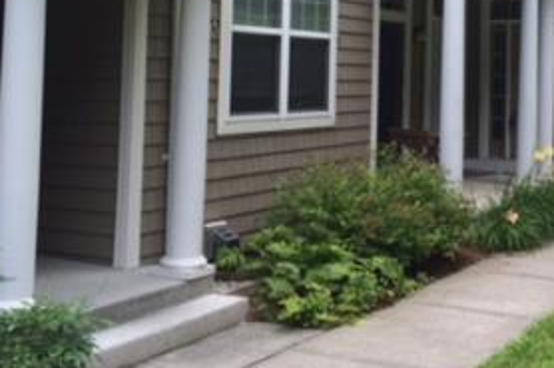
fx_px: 969
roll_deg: -1.7
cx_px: 403
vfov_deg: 21.0
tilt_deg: +2.0
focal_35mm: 63
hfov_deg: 31.4
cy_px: 24
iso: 32
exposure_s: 1/306
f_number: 2.2
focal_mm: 4.15
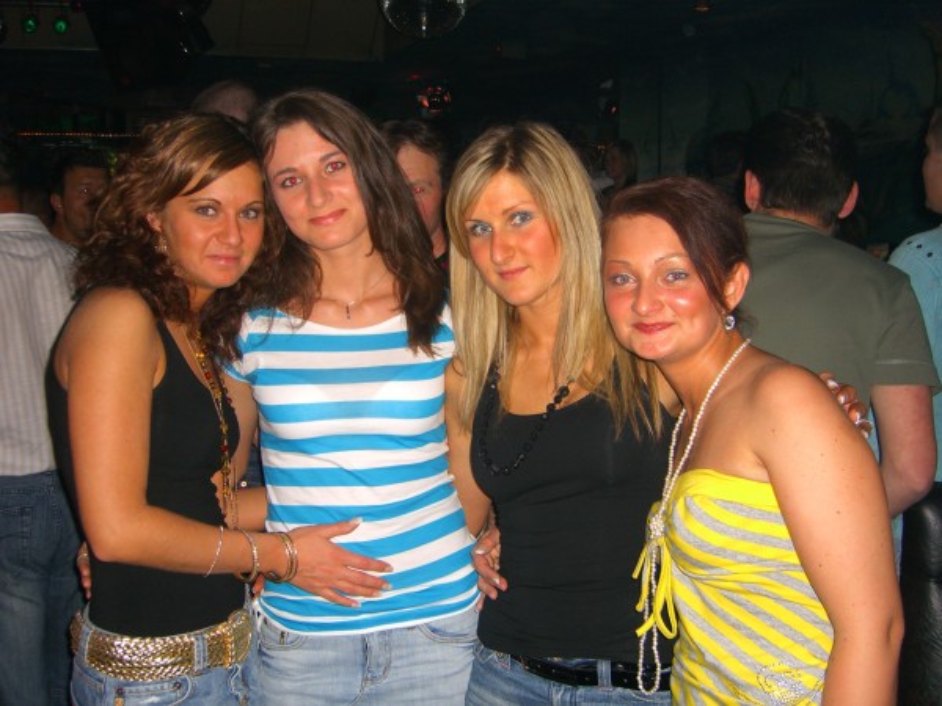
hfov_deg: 49.0
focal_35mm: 38
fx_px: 1034
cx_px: 471
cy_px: 353
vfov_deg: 37.7
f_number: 2.8
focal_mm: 7.9
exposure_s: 1/60
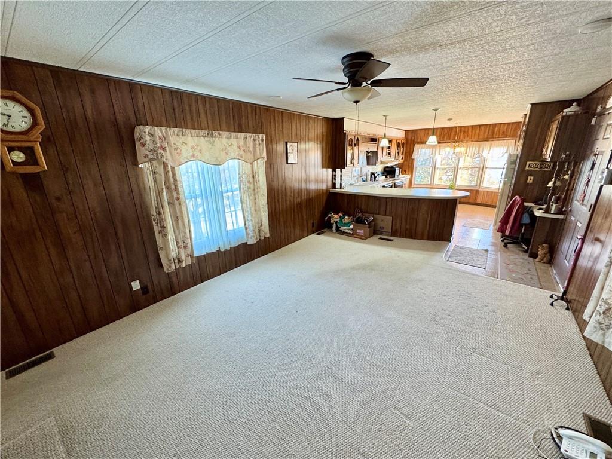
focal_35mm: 14
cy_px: 230
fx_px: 248
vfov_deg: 85.7
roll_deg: +1.4
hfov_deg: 102.1
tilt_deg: -17.2
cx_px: 306
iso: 200
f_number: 2.2
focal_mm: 2.22
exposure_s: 1/60
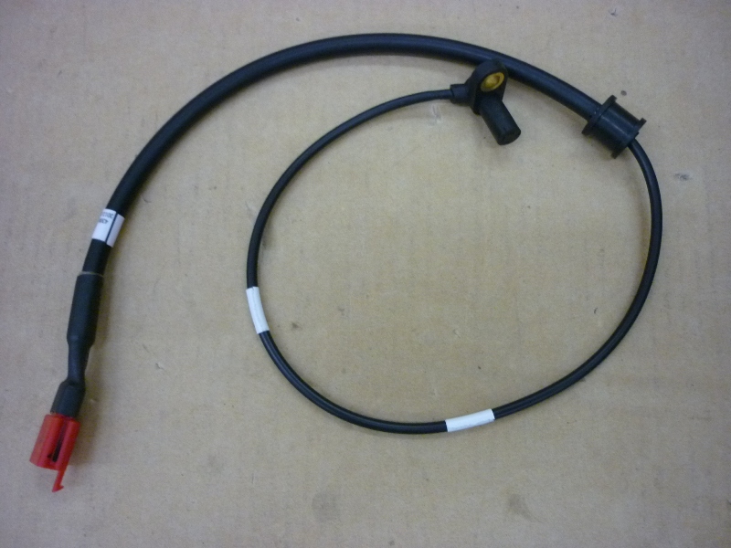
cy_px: 274
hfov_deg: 55.4
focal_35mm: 33
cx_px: 366
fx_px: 697
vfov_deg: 42.9
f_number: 2.8
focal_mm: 5.5
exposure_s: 1/25
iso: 400
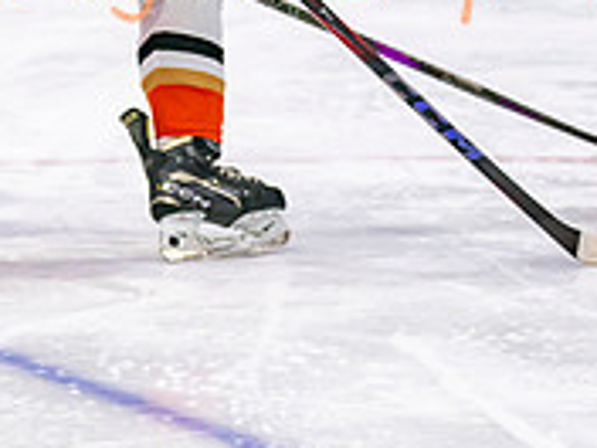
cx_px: -37
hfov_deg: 4.6
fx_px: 7381
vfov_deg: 3.5
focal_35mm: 428
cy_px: -53
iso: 800
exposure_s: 1/640
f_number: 2.8
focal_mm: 105
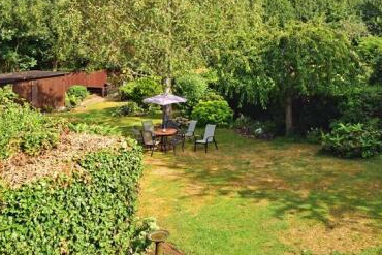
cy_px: 35
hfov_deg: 47.2
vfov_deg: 32.2
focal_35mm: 40
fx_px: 423
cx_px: 276
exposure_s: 1/400
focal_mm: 15
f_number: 13
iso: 400
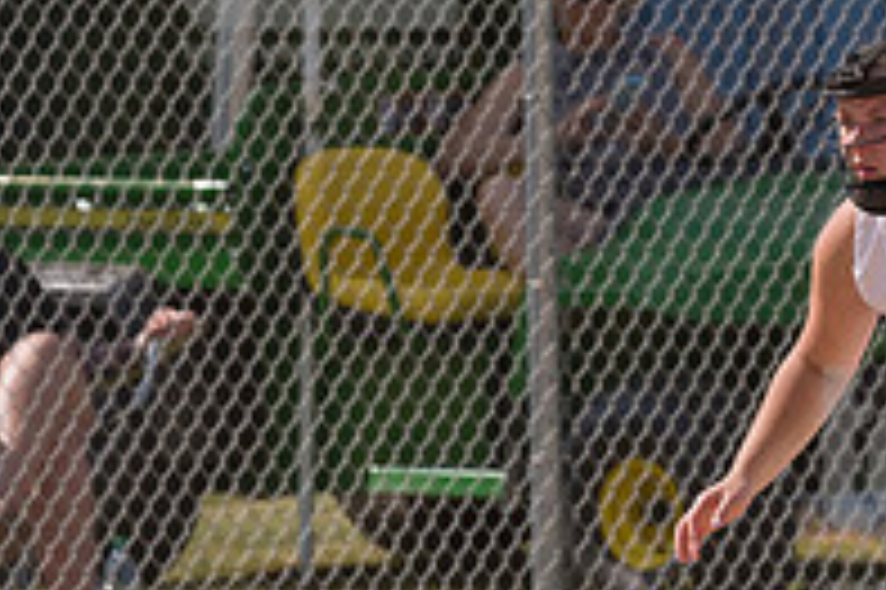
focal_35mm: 883
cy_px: 527
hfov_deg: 2.3
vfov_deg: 1.6
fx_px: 21713
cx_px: 958
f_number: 5.6
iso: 200
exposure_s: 1/1600
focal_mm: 200
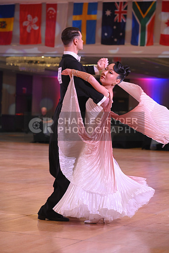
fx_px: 718
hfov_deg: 13.4
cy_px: 126
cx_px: 84
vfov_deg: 20.0
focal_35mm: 102
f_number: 5
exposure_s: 1/320
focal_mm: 102
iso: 2500
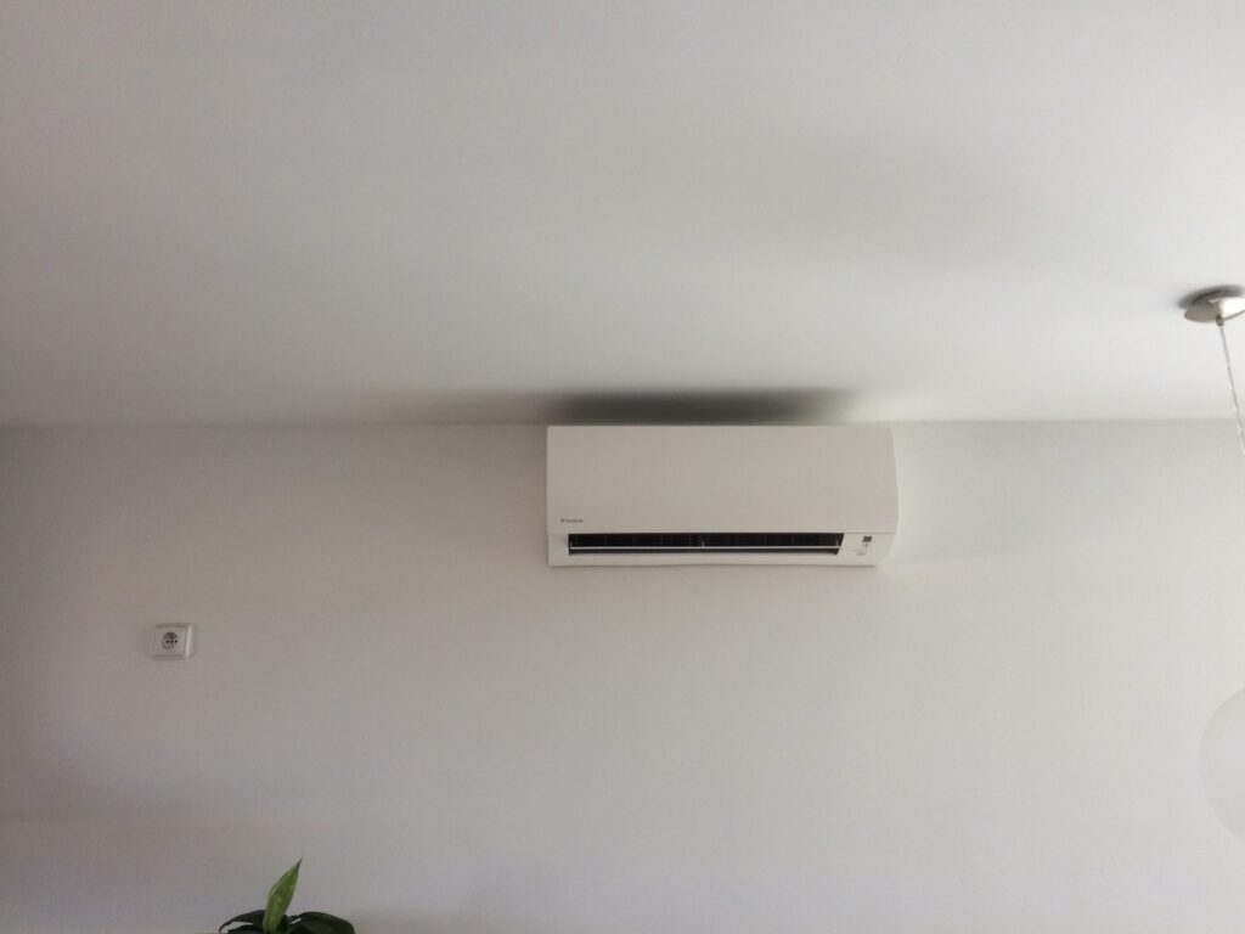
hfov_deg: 61.7
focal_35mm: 29
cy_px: 467
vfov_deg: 48.2
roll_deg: +2.8
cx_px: 622
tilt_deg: +16.0
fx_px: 1043
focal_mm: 4.15
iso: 40
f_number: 2.2
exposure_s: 1/50
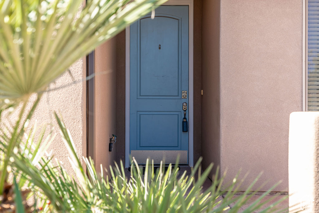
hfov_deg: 41.3
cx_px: 160
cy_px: 106
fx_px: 424
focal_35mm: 48
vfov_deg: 28.2
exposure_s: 1/250
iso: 250
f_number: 4.5
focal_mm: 47.8
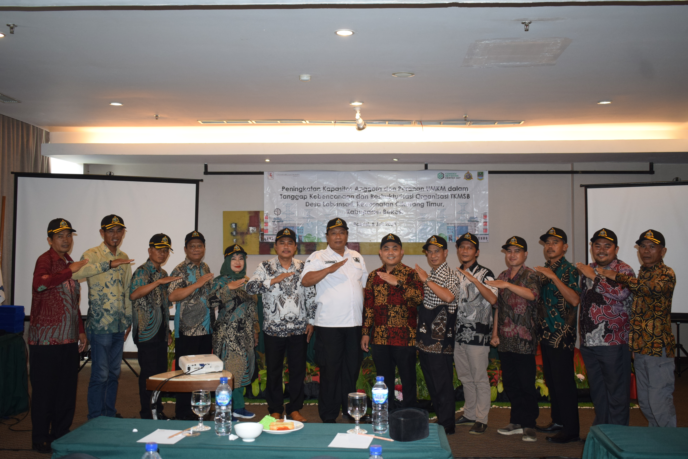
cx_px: 344
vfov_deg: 34.2
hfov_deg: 49.6
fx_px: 745
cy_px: 230
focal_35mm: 39
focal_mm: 26
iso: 1000
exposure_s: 1/60
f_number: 4
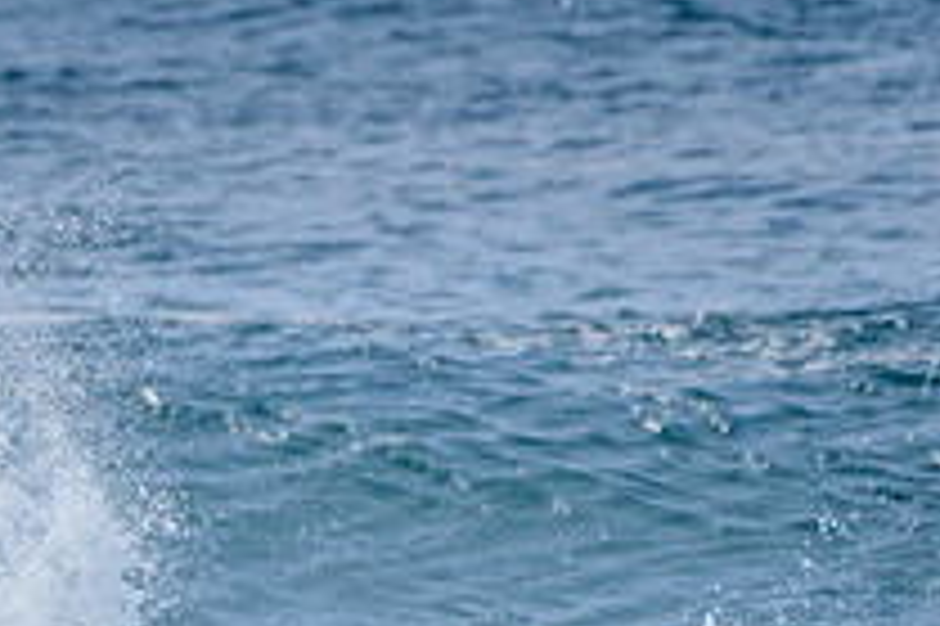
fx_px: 44379
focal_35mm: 1701
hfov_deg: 1.2
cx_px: -475
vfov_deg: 0.8
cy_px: 749
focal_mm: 500
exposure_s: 1/2000
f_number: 5.6
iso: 100
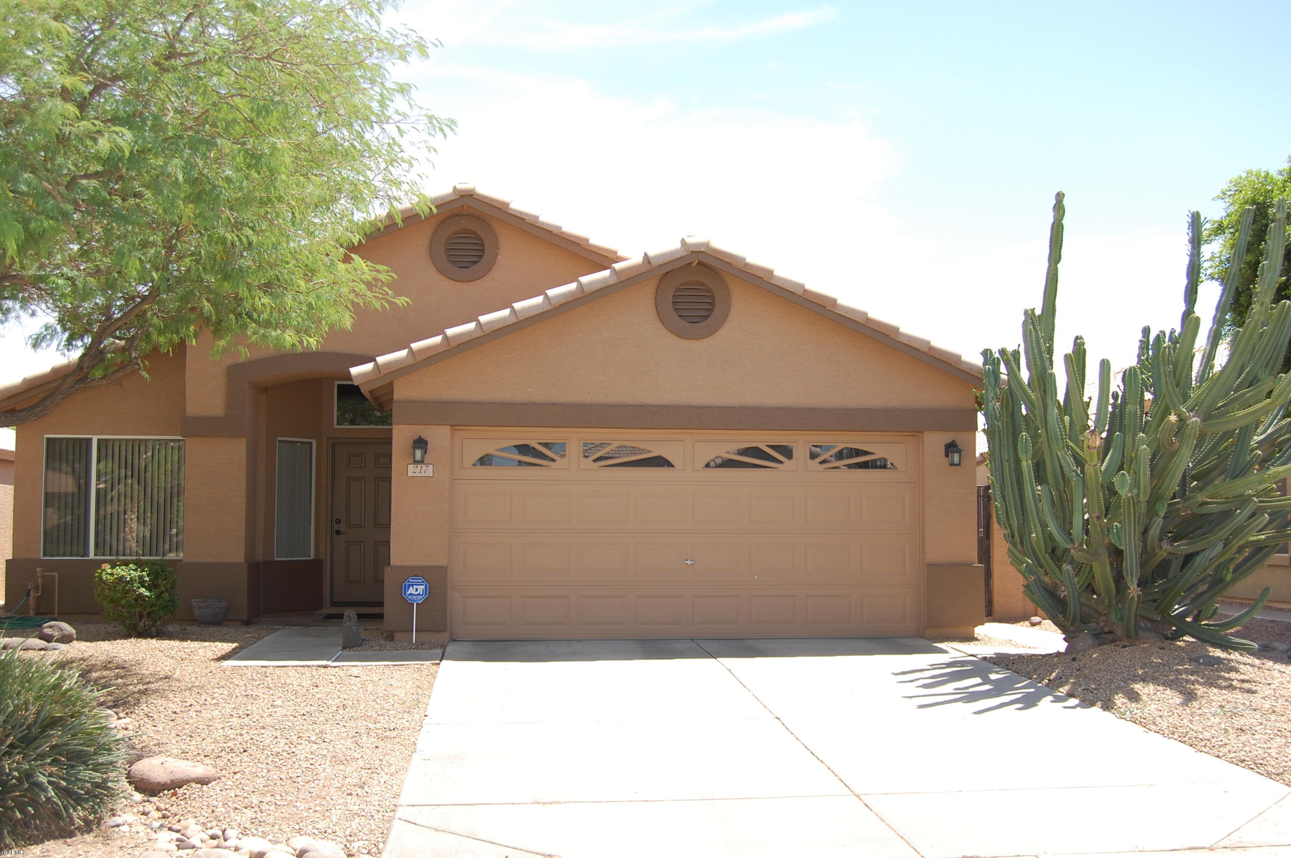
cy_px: 439
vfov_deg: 35.9
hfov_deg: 51.9
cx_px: 655
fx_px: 1325
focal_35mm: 37
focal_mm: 24
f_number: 5.6
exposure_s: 1/500
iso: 250
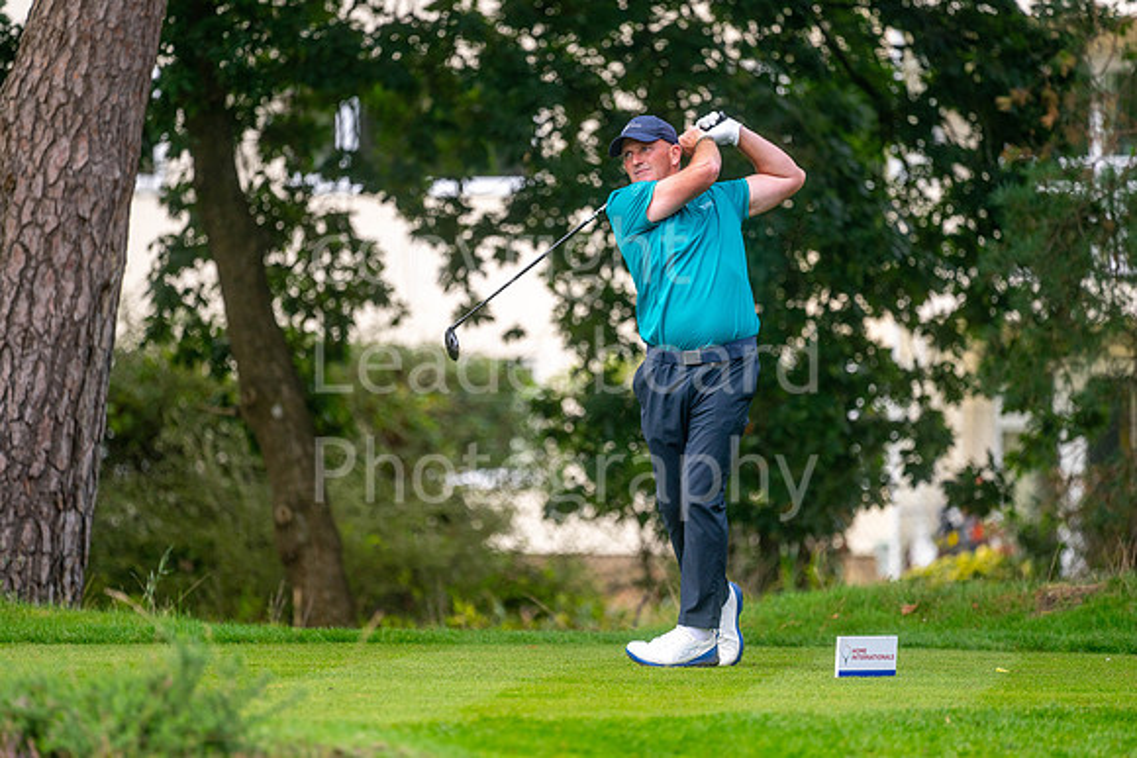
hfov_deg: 6.9
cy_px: 379
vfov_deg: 4.6
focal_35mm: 300
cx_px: 568
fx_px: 9477
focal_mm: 300
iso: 400
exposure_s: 1/800
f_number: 4
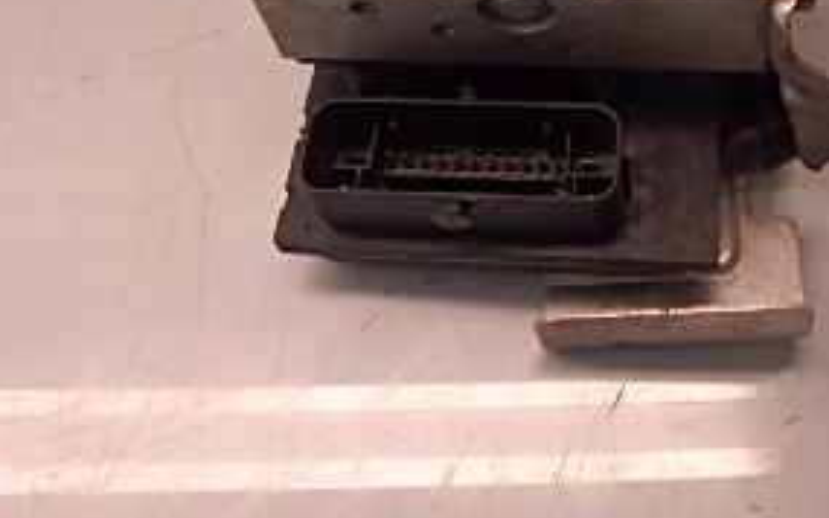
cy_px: -87
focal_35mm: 50
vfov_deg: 23.8
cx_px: 617
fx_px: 1129
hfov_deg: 39.3
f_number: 3.5
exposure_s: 1/80
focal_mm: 3.7
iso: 125
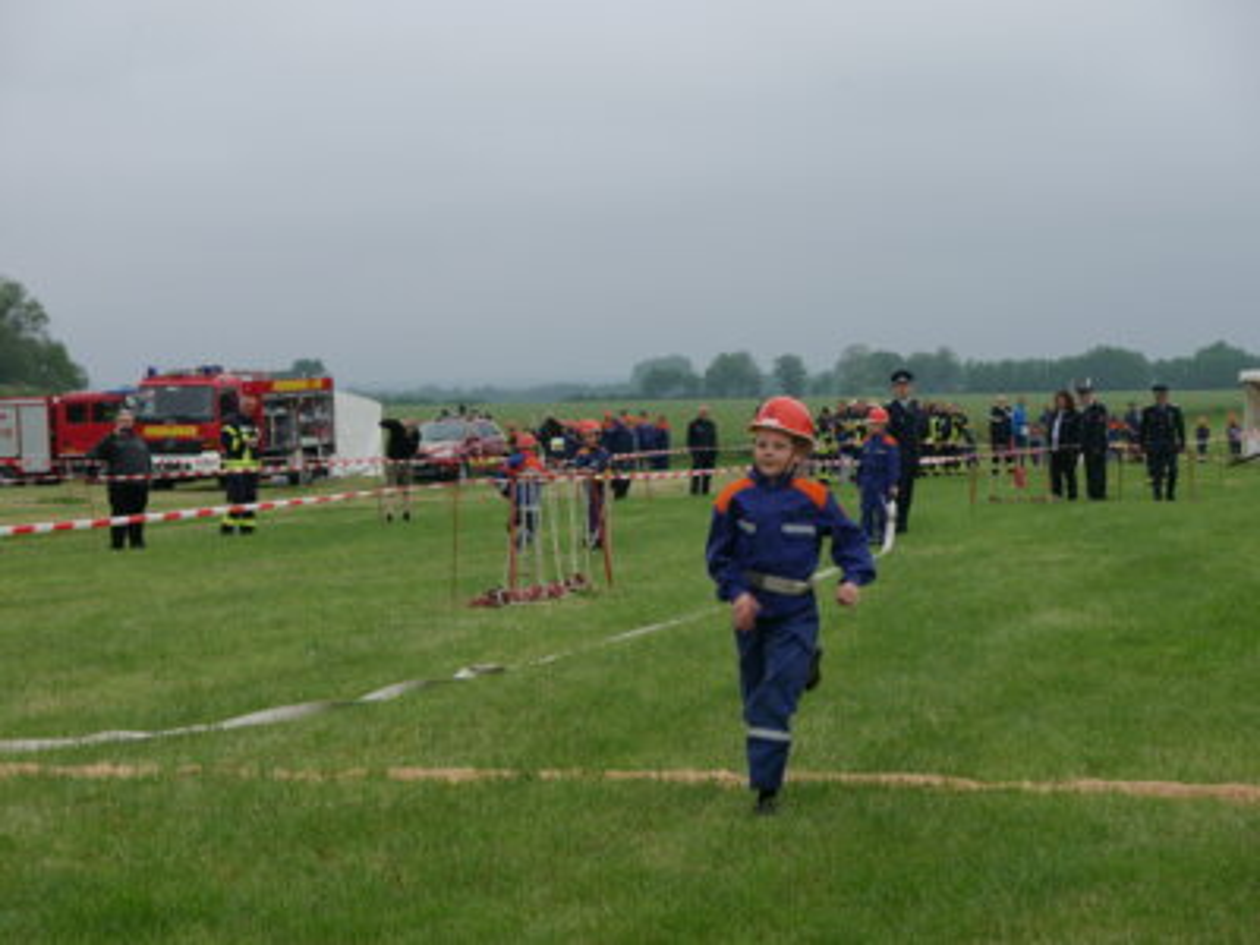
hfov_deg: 23.3
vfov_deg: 17.6
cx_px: 630
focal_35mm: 84
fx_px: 3058
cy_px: 472
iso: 200
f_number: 7.1
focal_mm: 42
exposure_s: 1/250
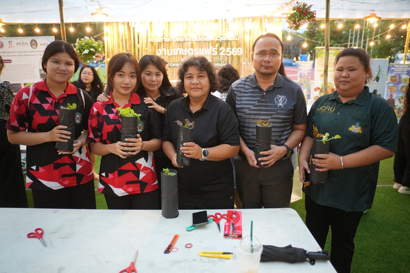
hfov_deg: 28.9
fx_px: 797
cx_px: 205
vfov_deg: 19.4
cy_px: 136
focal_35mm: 70
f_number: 2.8
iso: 2000
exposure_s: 1/125
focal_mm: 70
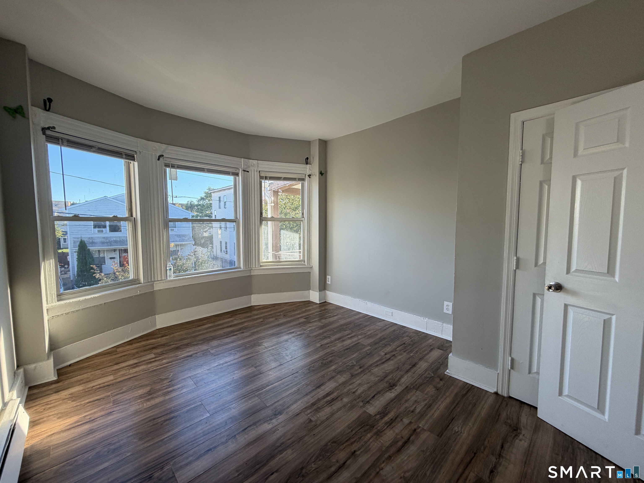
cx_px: 322
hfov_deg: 102.1
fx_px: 260
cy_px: 242
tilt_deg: -3.8
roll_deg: -0.1
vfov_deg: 85.7
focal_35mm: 14
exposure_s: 1/120
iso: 100
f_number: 2.2
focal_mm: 2.22
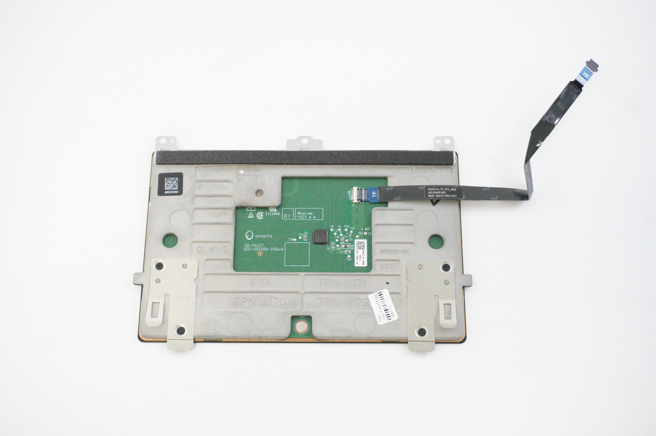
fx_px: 847
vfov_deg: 28.9
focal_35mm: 46
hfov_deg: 42.4
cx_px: 328
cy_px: 218
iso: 8000
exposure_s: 1/320
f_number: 5.6
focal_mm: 31
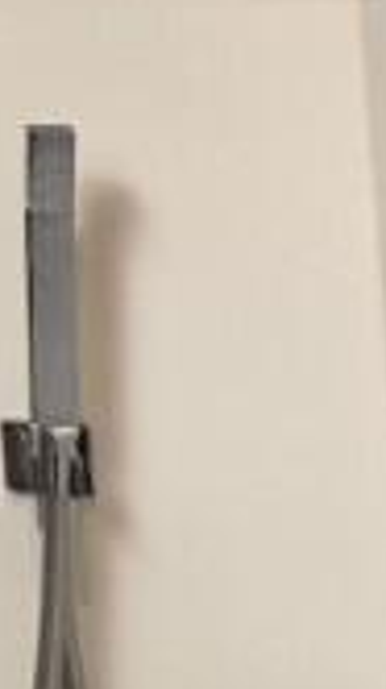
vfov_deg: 21.8
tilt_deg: +3.3
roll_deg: +2.0
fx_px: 1716
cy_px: -25
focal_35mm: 94
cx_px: -1444
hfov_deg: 6.8
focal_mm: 2.22
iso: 64
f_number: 2.2
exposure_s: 1/99
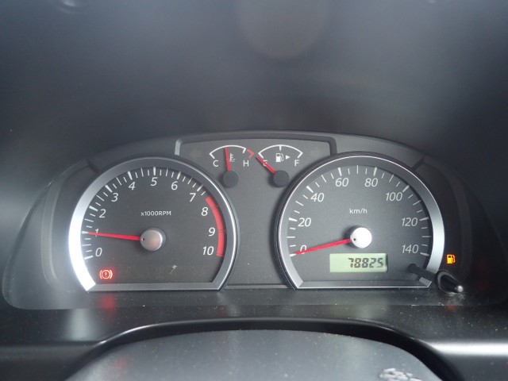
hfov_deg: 69.4
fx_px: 367
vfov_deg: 54.9
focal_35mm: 25
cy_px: 190
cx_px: 254
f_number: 2
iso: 200
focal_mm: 4.5
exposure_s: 1/40
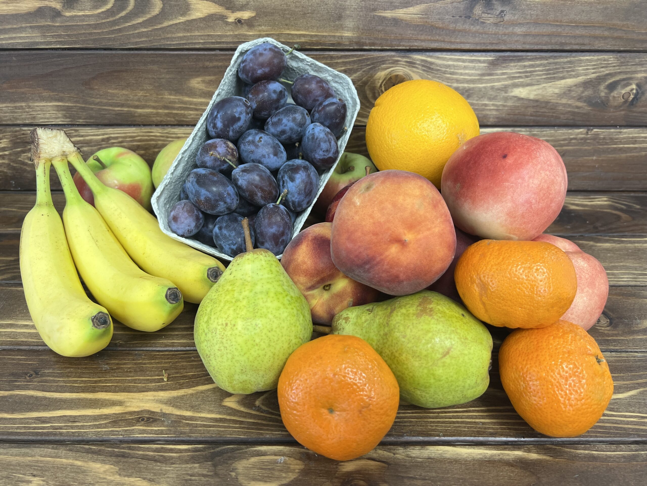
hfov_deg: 67.3
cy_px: 243
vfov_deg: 53.1
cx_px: 324
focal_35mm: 26
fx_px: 486
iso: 125
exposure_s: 1/100
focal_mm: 5.7
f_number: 1.5
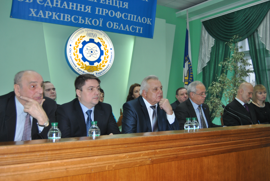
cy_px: 90
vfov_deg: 37.0
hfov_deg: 53.1
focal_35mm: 36
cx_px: 135
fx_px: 270
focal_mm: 24
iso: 200
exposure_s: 1/60
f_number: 3.8
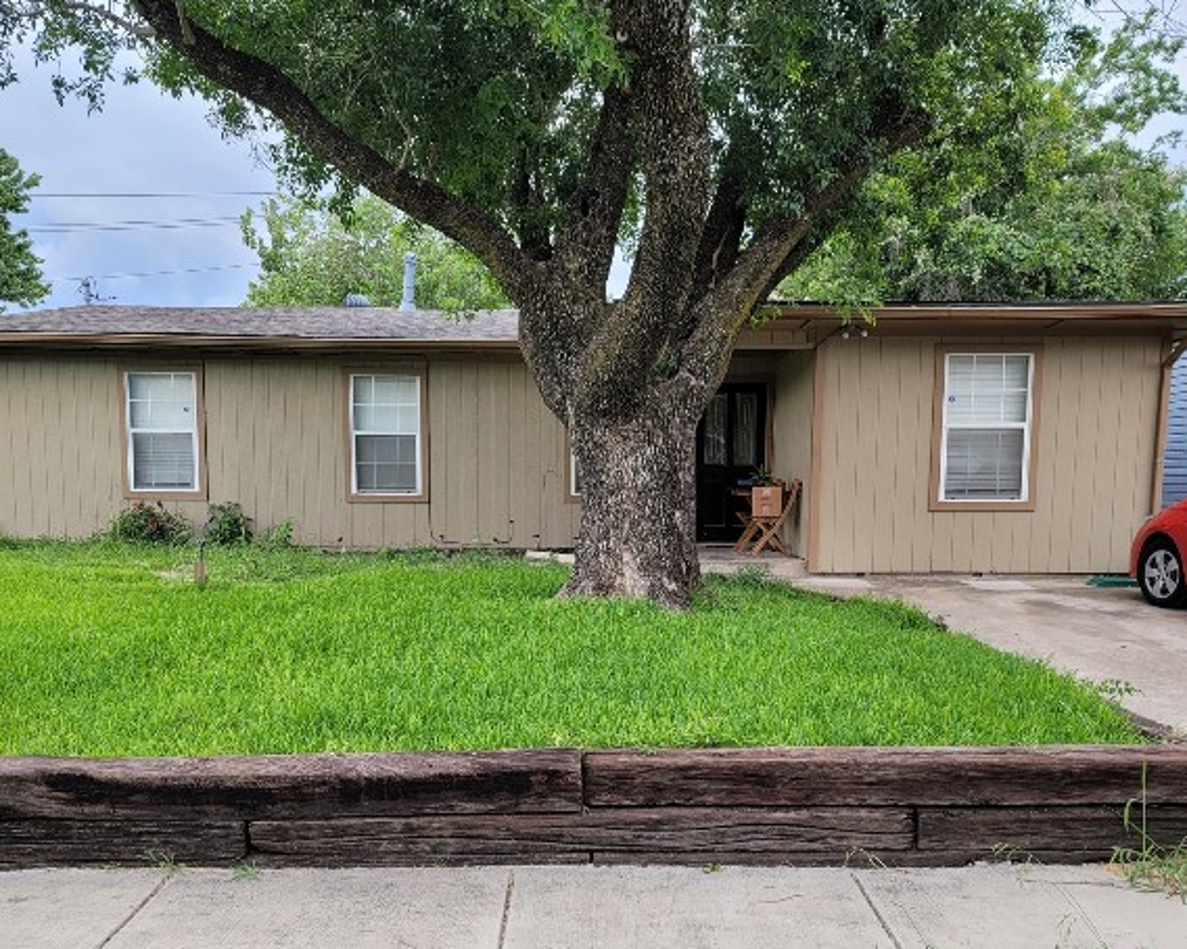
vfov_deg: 44.0
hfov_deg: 54.2
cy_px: 623
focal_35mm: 33
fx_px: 1159
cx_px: 600
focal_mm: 7
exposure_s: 1/120
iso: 20
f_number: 1.8
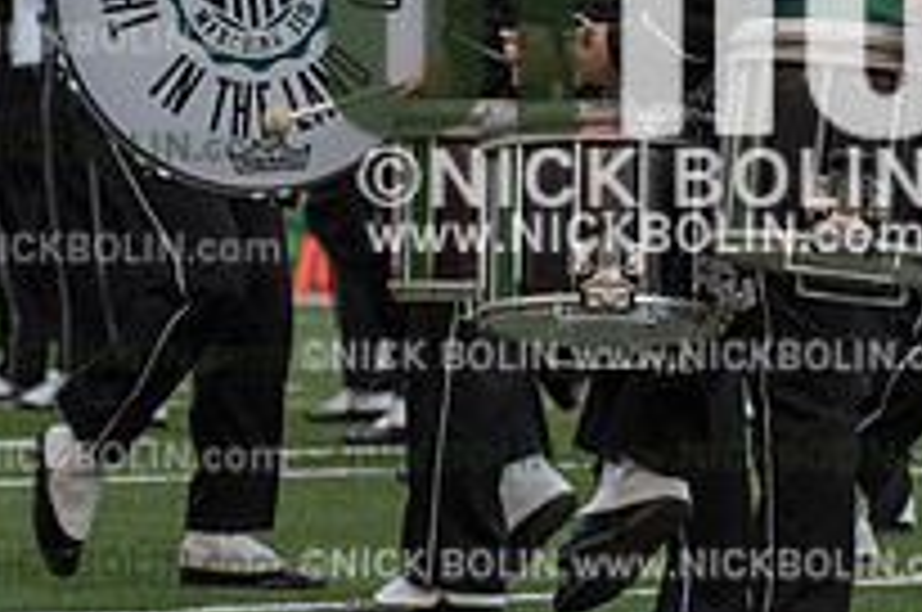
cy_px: 43
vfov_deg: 2.8
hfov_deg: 4.3
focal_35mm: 482
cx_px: 643
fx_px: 12325
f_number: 5.6
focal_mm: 170
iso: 400
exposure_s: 1/1250
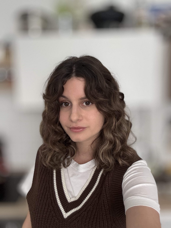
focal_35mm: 30
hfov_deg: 46.8
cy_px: 114
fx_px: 198
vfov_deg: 60.0
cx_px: 86
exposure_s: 1/60
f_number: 1.9
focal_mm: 2.69
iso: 320
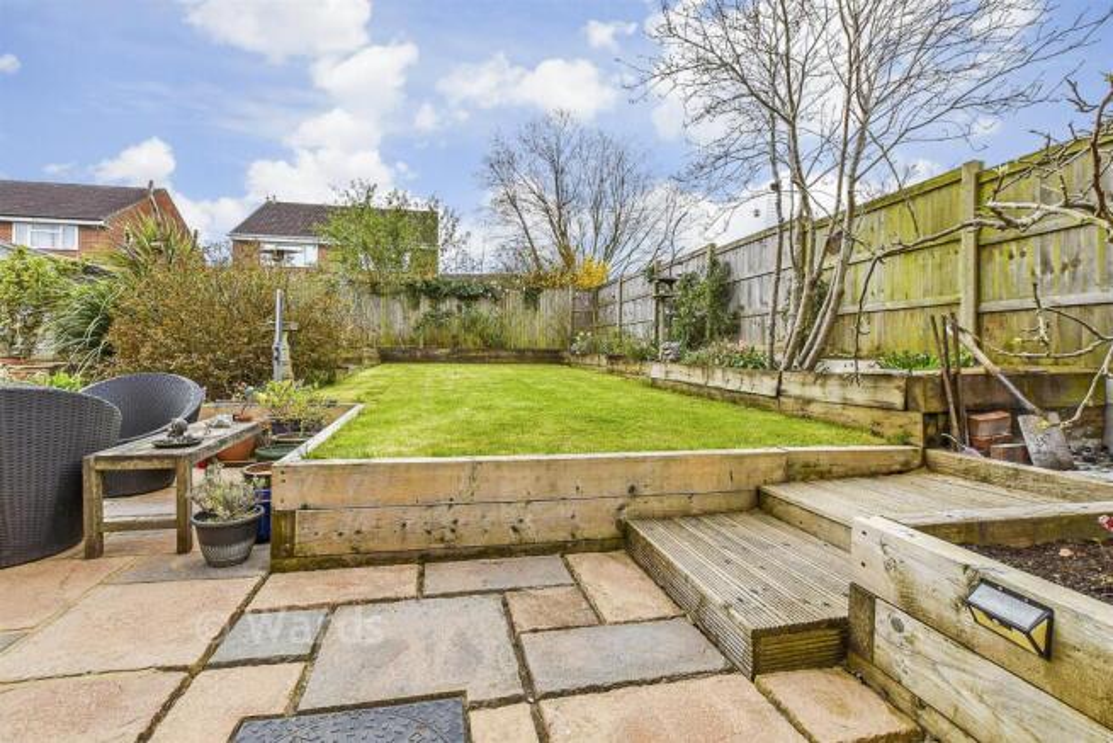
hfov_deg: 71.5
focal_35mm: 25
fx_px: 773
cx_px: 556
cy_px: 372
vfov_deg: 51.3
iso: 160
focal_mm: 17
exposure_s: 1/200
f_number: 8
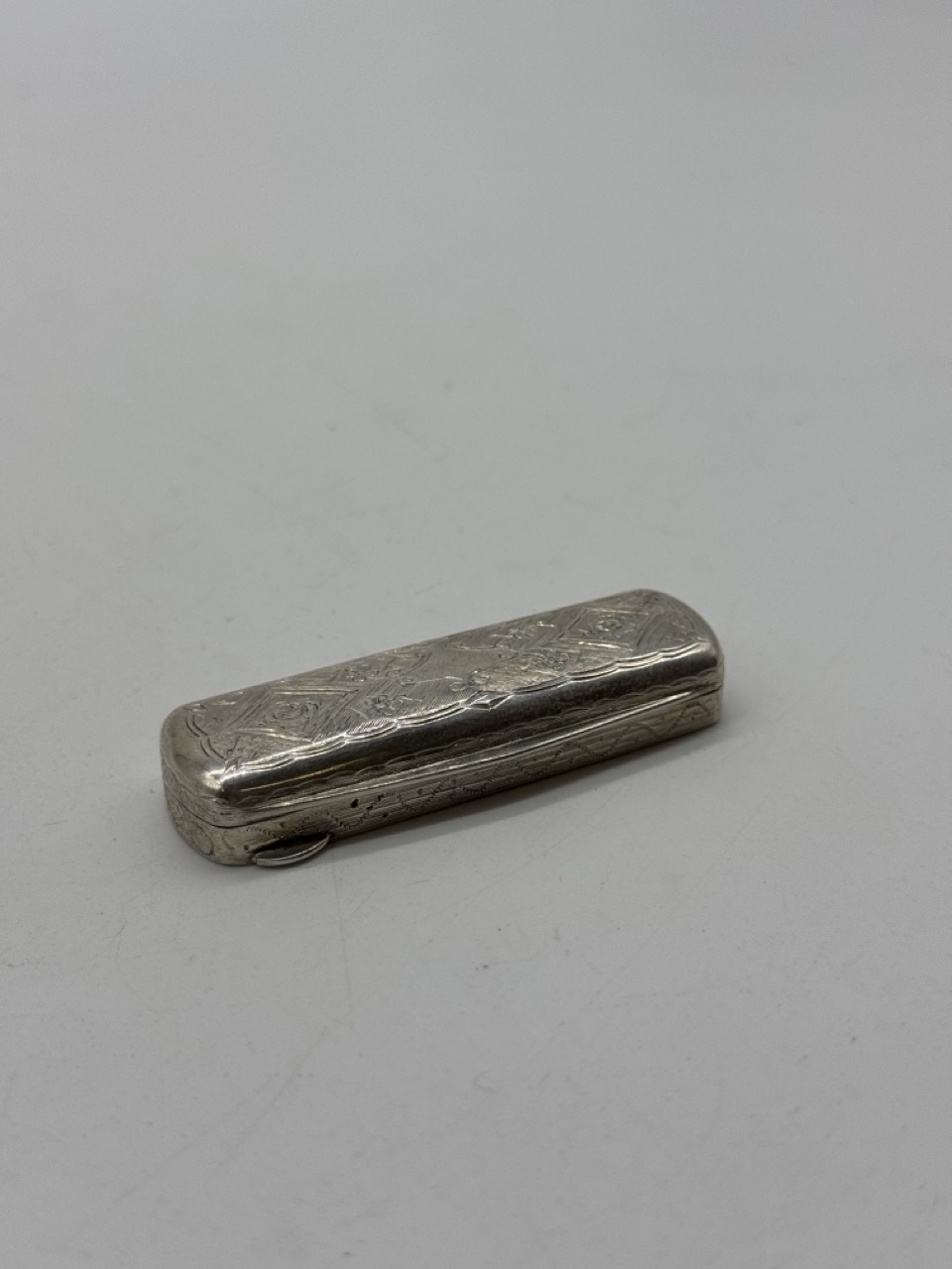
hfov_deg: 30.3
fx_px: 1760
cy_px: 634
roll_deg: -0.3
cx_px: 476
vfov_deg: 39.7
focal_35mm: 48
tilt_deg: -30.8
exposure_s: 1/812
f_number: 1.78
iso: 64
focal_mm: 6.76
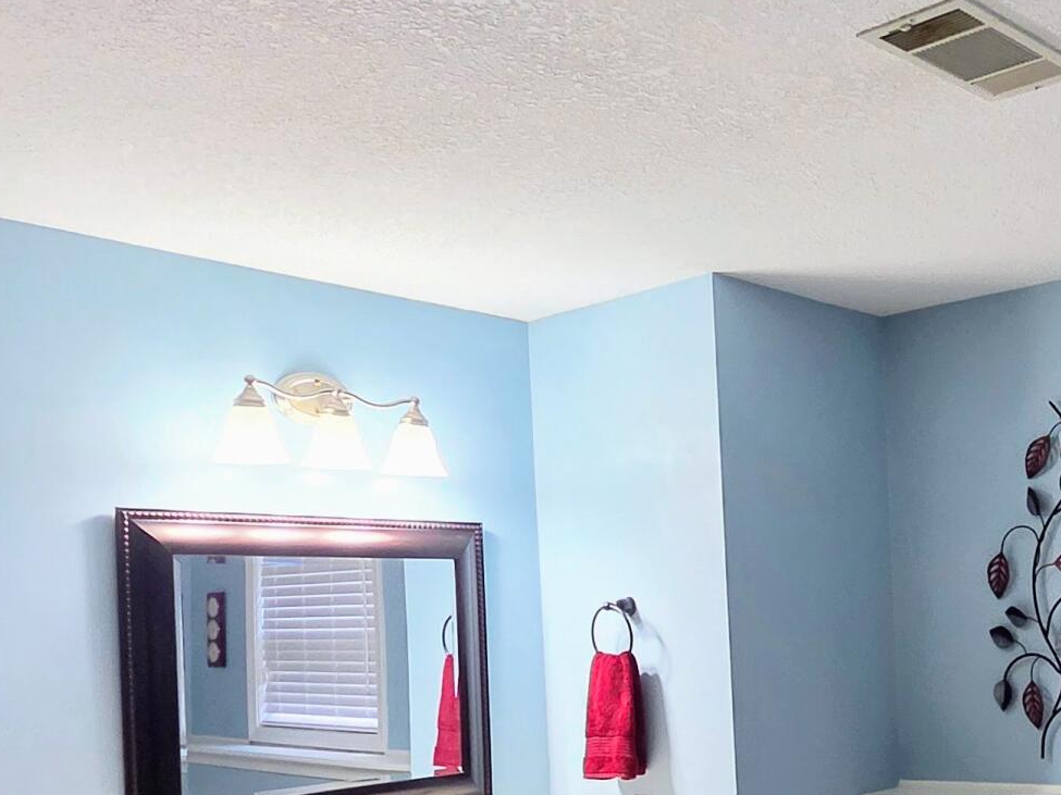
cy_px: 620
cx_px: 925
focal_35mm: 40
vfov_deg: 35.0
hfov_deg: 43.4
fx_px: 1226
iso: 250
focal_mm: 2.2
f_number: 2.2
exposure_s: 1/60
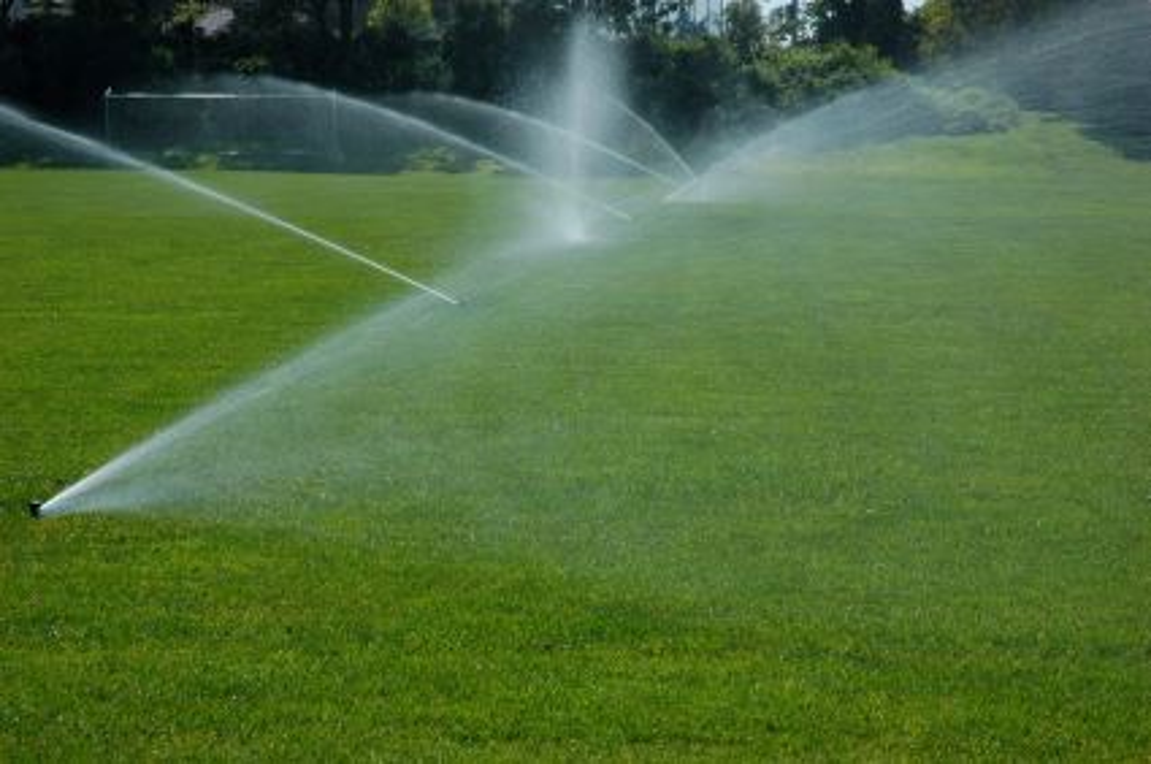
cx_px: 576
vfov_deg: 13.0
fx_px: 3352
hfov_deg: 19.5
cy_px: 382
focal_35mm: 105
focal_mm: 70
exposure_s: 1/60
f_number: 13
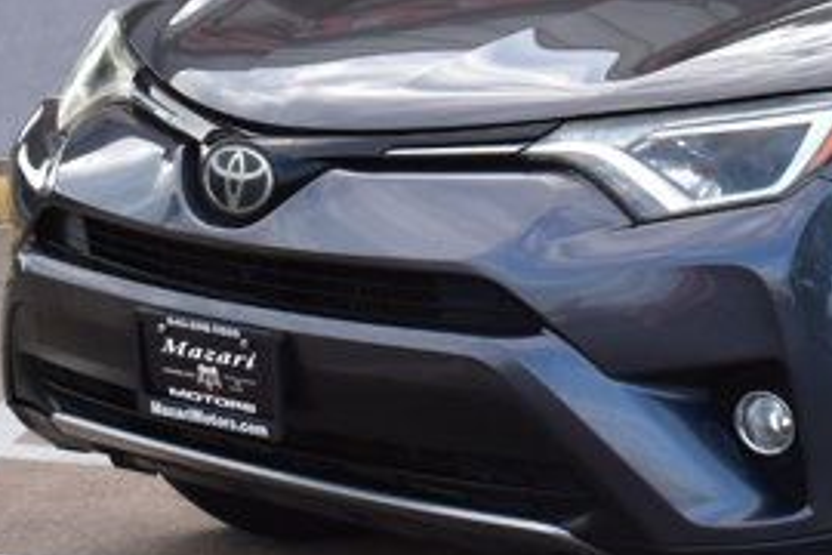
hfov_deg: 12.7
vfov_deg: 8.5
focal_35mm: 159
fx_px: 3674
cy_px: -240
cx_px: 866
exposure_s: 1/160
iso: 400
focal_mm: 28
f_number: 9
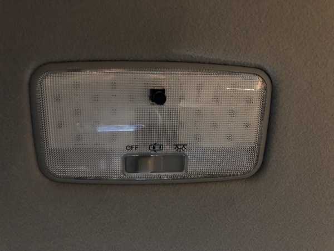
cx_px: 167
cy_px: 126
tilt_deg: +74.7
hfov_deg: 63.4
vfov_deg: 49.7
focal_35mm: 28
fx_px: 270
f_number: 1.8
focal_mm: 3.99
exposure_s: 1/4
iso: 200
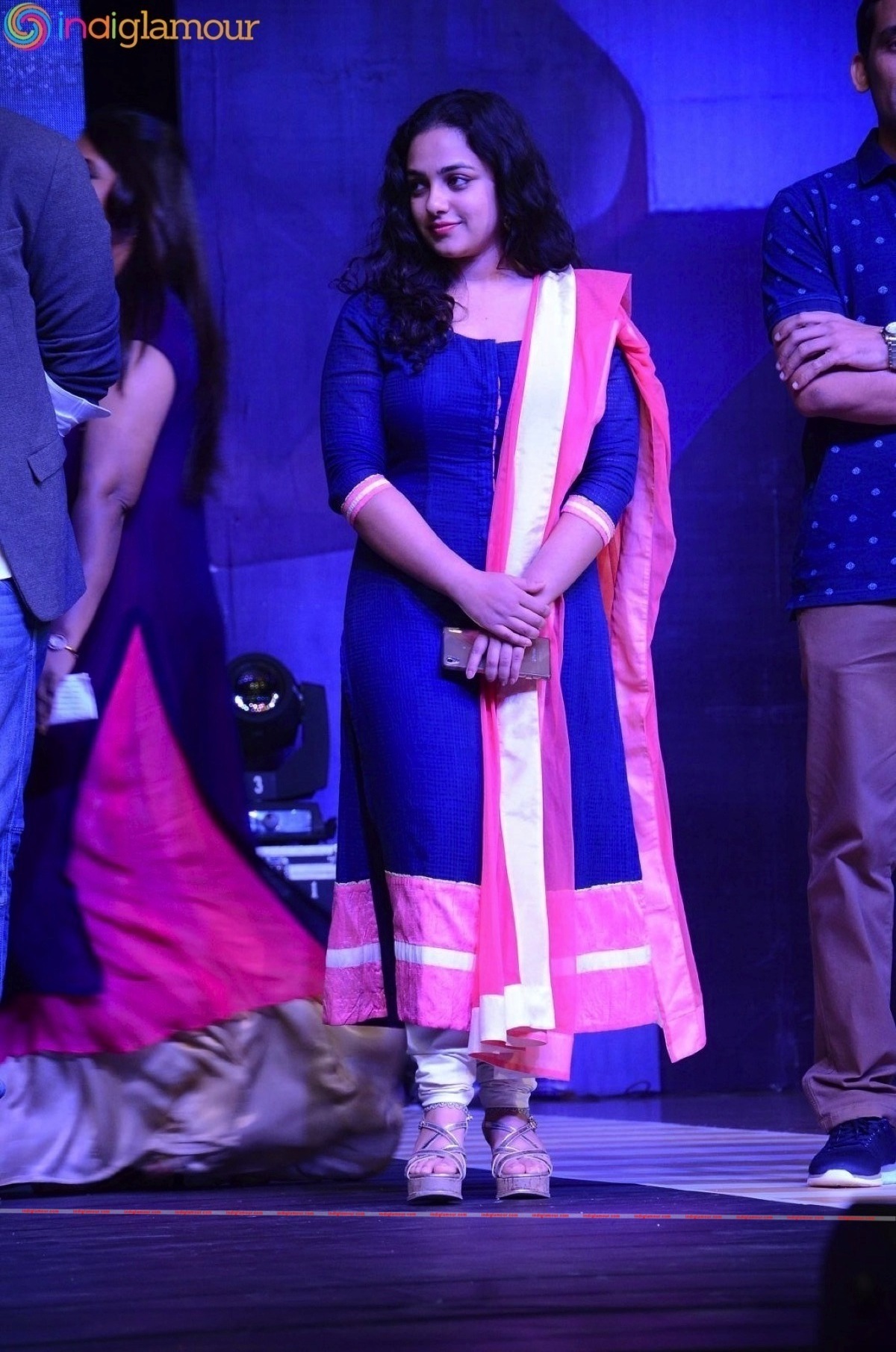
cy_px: 676
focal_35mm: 158
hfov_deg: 8.7
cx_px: 448
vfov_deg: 13.1
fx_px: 5904
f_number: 5.6
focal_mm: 105
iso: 2000
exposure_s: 1/125
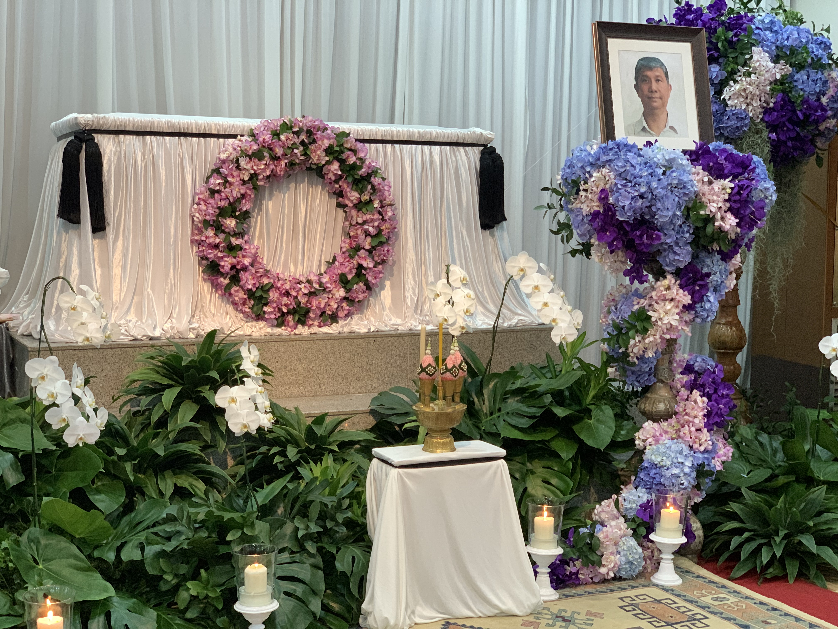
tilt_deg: -4.4
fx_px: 1259
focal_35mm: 52
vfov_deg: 28.0
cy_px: 314
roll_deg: -1.3
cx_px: 419
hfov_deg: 36.8
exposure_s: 1/50
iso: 160
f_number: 2.4
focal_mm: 6
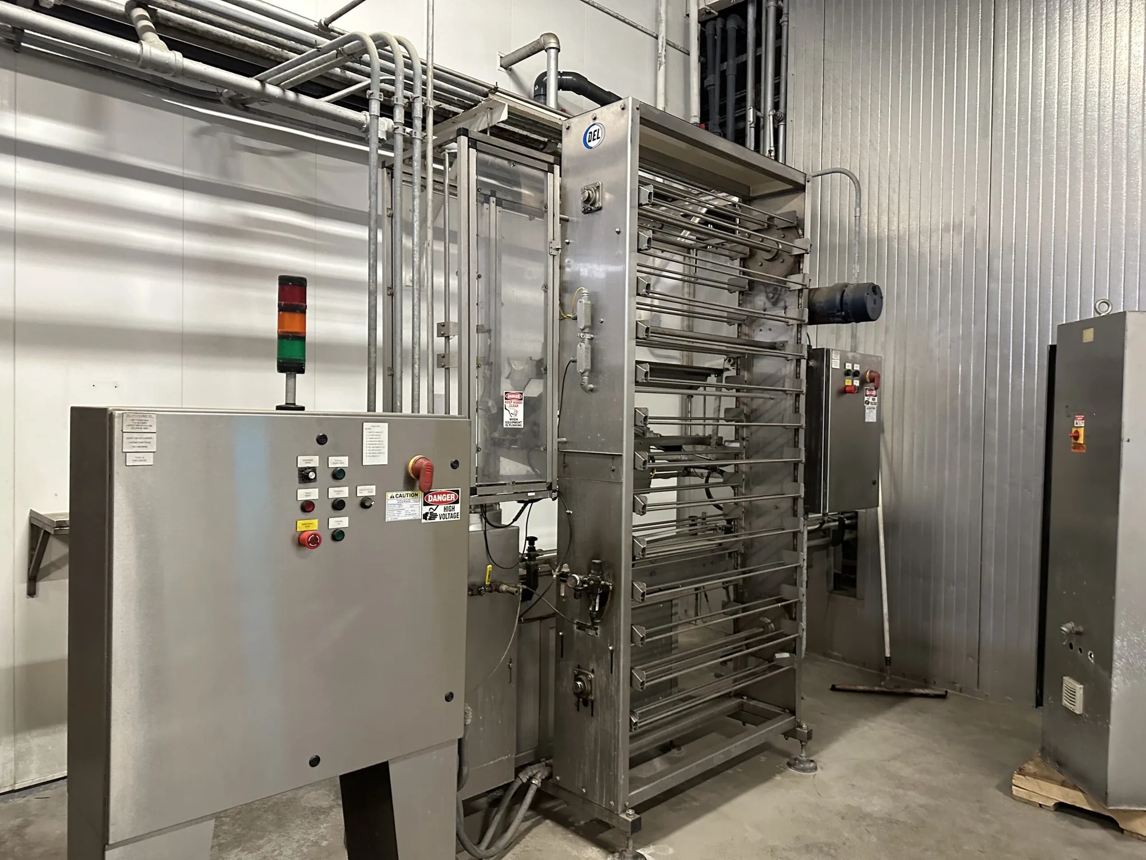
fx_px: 795
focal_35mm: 24
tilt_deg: +0.3
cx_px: 573
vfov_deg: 56.8
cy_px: 430
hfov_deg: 71.6
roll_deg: -1.9
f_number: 1.78
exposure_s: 1/60
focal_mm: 6.86
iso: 500
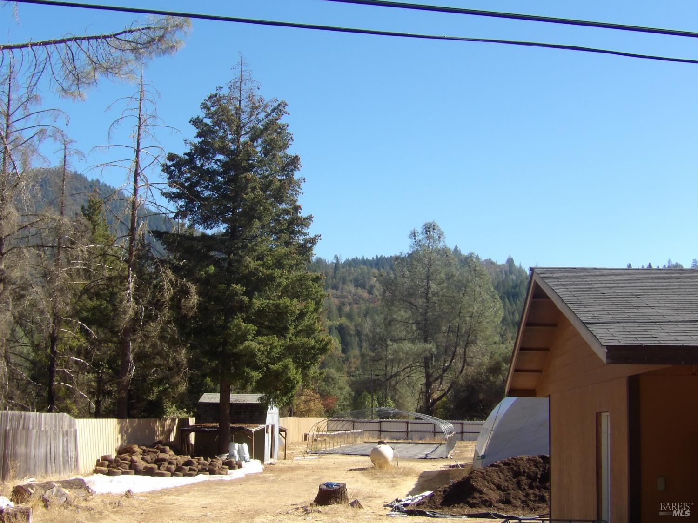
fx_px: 1069
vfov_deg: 27.5
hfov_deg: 36.2
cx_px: 349
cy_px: 262
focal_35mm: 53
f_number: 7.8
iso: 100
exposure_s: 1/105
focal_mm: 9.5
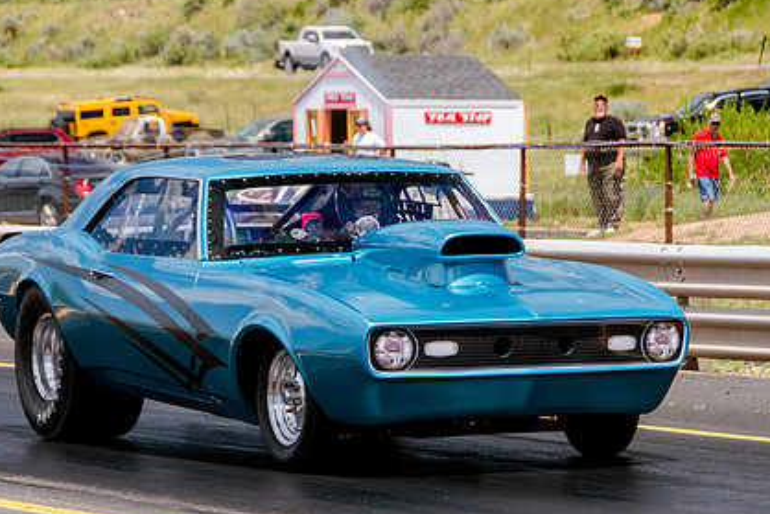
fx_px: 4985
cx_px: 438
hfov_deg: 8.8
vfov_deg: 5.9
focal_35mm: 233
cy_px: 270
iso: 800
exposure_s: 1/2500
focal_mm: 112
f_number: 6.3
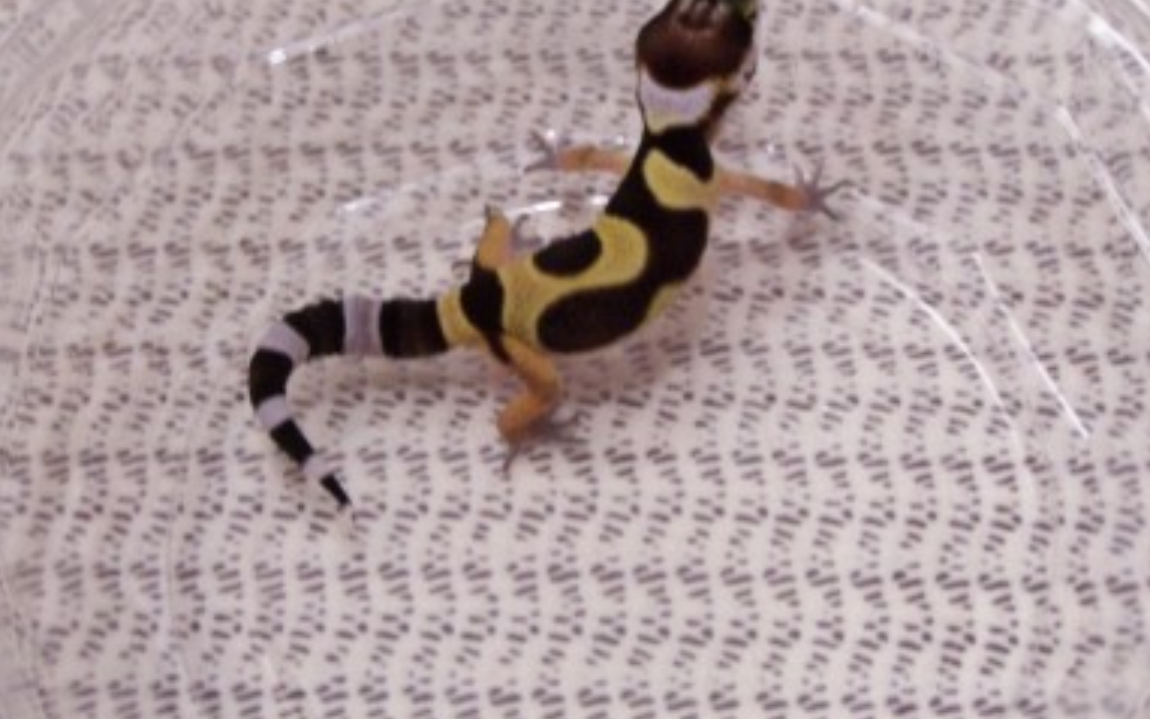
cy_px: 298
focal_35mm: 91
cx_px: 551
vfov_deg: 14.4
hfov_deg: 22.8
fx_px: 2853
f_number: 3.2
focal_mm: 13.7
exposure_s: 1/8
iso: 140
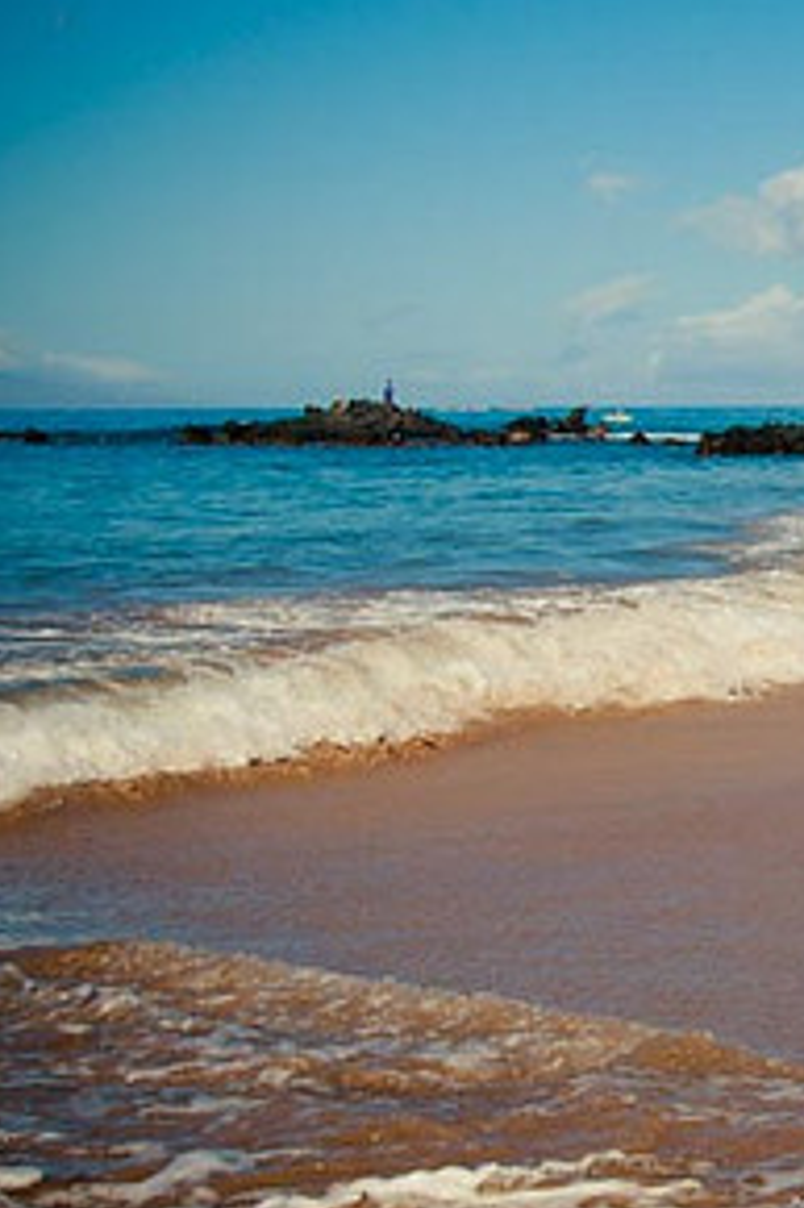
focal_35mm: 84
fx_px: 2817
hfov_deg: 15.1
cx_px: 1200
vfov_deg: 24.2
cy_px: 585
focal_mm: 28
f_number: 5
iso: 200
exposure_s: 1/2500
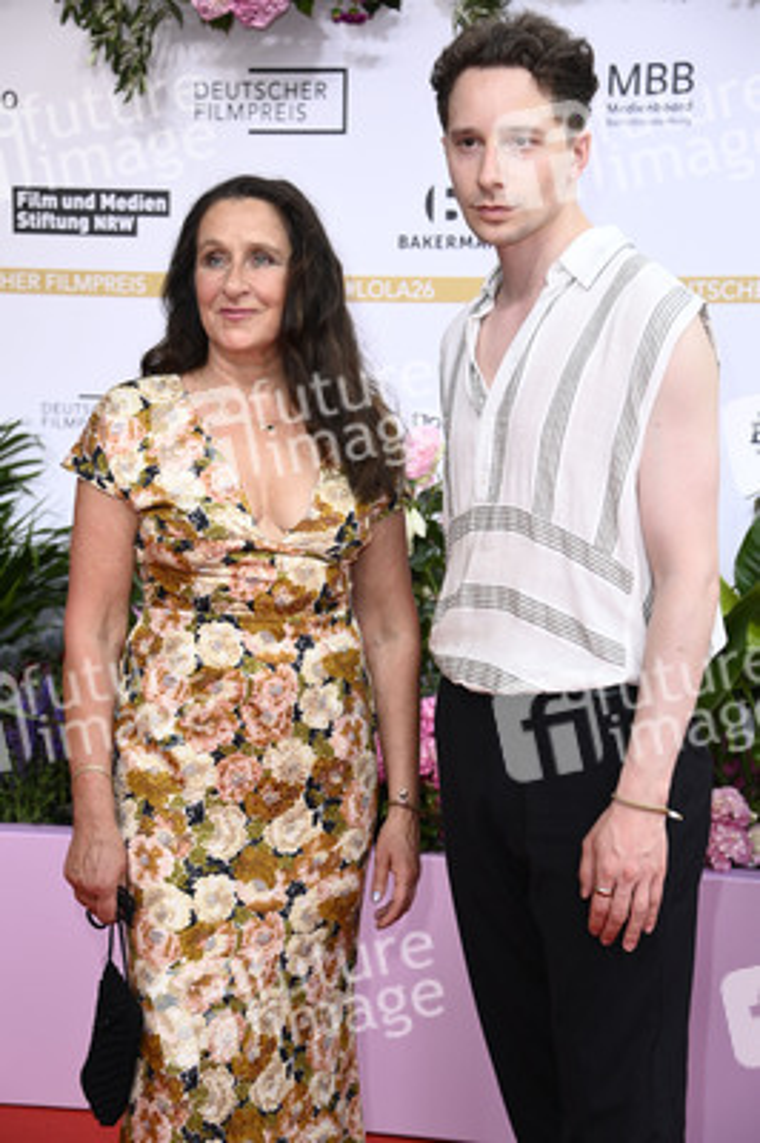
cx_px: 380
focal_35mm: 85
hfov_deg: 16.0
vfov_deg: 23.9
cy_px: 572
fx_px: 2696
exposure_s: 1/250
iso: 640
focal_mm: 85
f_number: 5.6
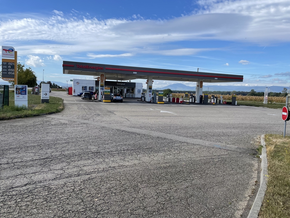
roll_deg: -2.6
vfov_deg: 53.1
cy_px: 109
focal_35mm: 26
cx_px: 145
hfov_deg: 67.3
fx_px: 218
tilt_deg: -3.1
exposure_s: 1/2959
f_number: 1.6
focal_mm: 4.2
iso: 32
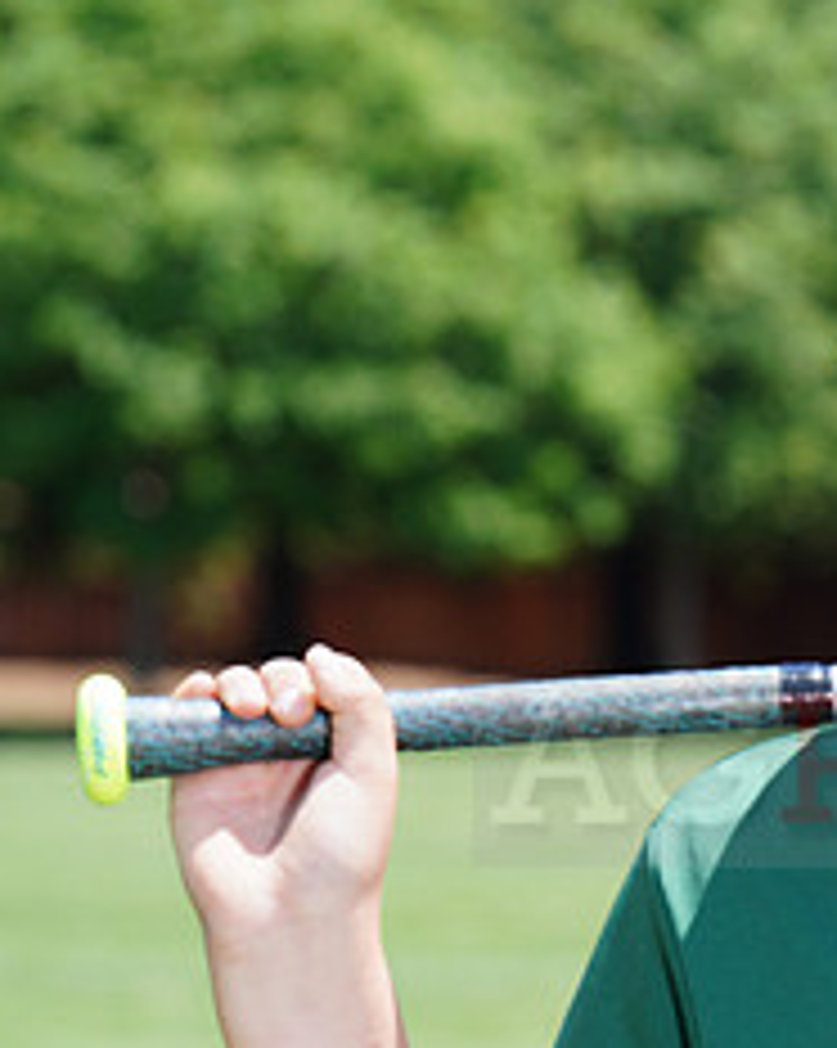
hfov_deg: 4.6
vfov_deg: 5.8
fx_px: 10294
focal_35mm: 332
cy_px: 735
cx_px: 1228
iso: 200
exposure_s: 1/200
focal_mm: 142
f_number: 9
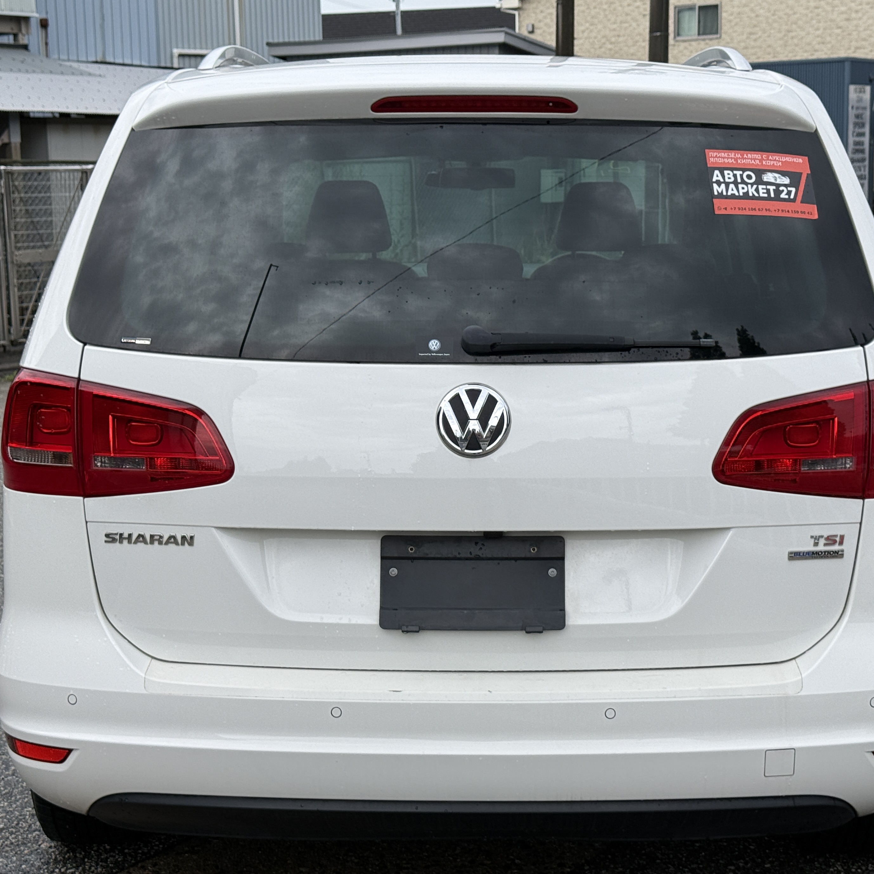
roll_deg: +1.1
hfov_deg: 27.7
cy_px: 440
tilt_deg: -8.3
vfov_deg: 27.7
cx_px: 472
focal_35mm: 62
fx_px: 1771
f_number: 1.78
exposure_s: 1/875
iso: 64
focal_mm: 6.76
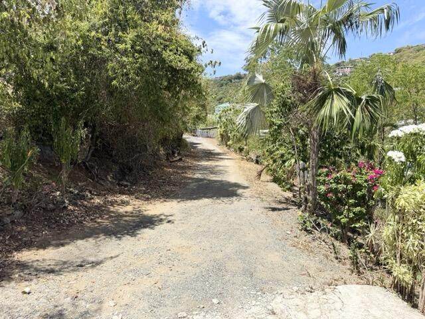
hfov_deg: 71.6
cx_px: 212
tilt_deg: -6.2
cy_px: 160
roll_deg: +1.4
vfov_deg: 56.8
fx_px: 295
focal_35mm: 24
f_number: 1.78
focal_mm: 6.76
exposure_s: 1/3597
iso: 80
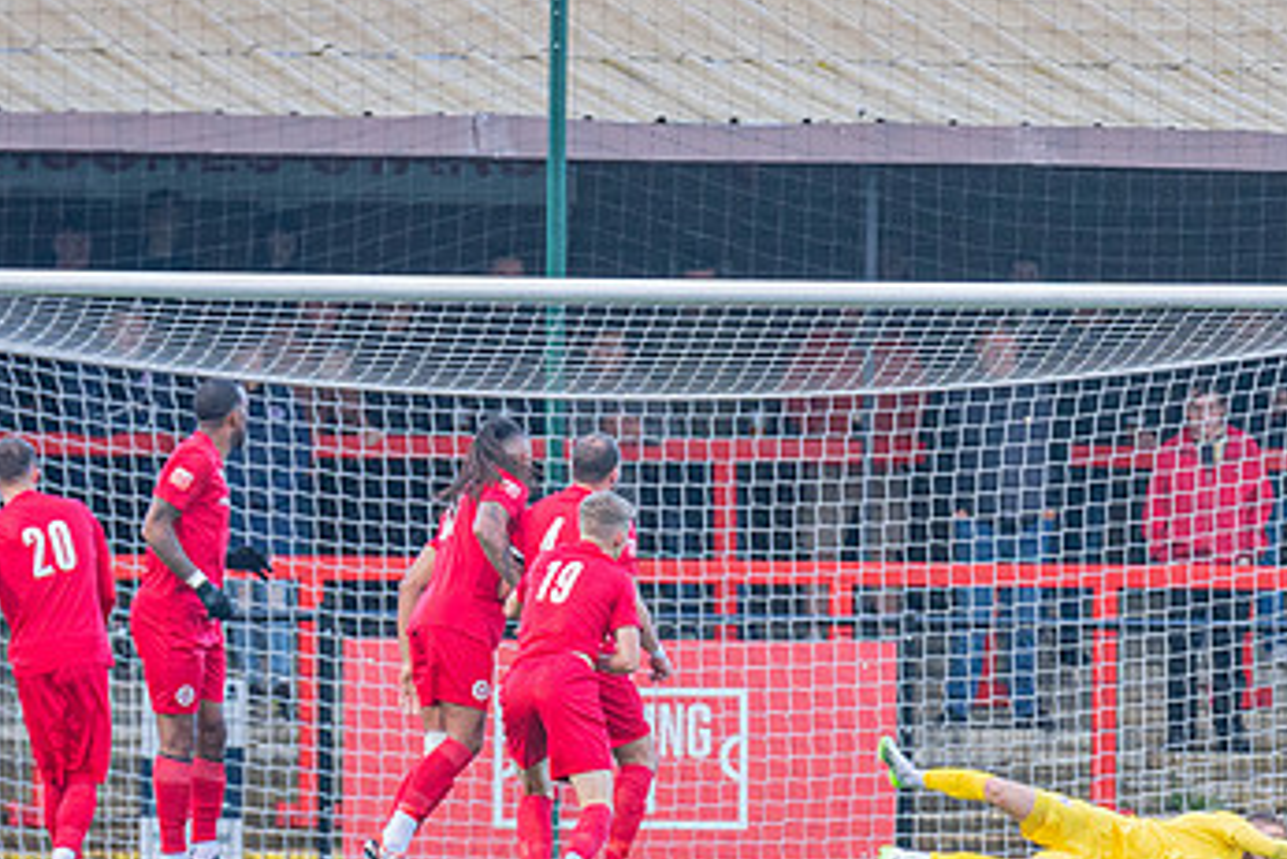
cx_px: 1042
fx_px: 24748
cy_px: 601
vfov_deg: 2.0
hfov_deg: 3.0
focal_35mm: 692
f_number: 4
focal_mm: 270
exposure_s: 1/1000
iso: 2000
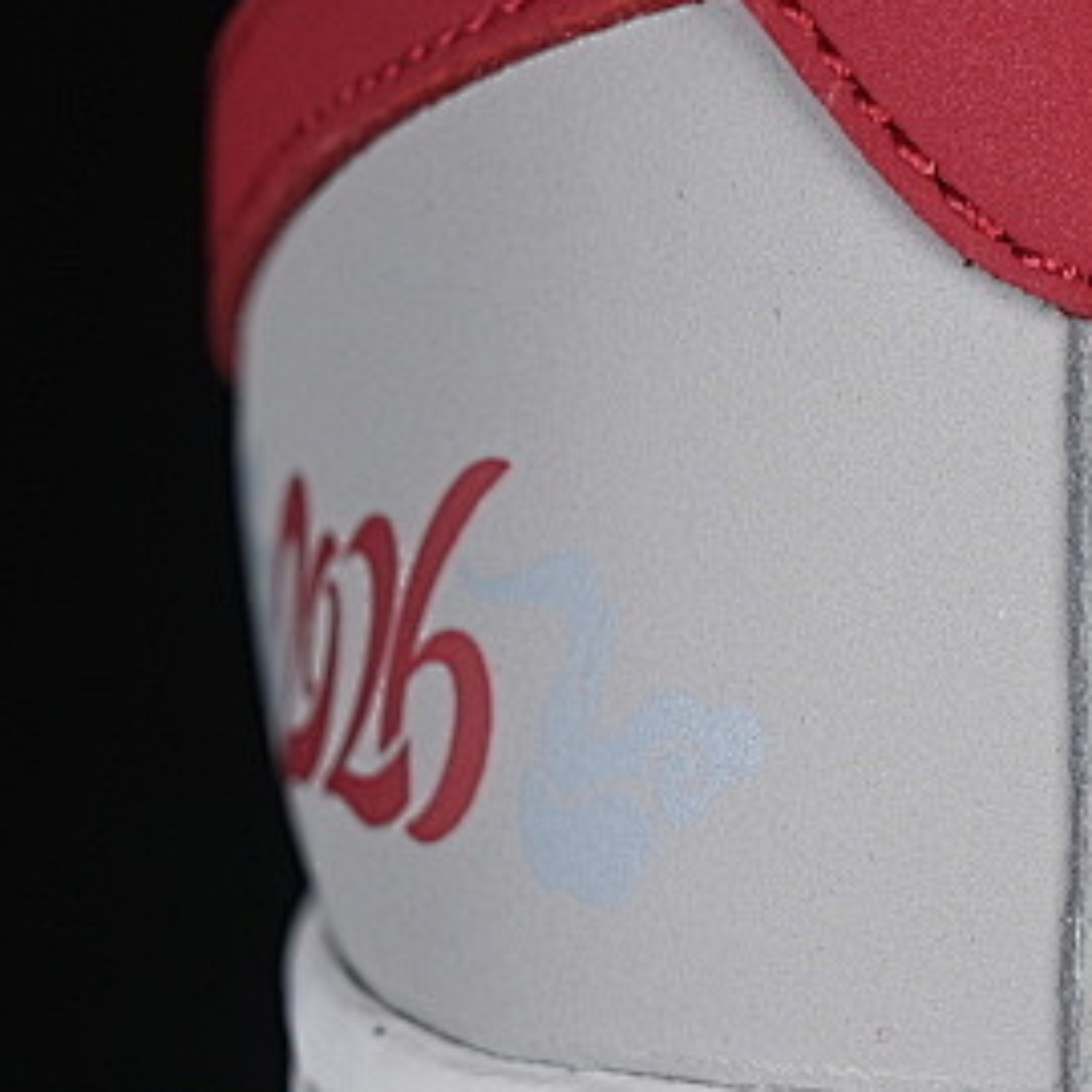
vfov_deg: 6.9
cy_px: 441
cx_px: 1197
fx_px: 9101
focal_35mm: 255
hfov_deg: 6.8
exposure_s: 1/60
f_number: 7.1
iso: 160
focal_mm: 50
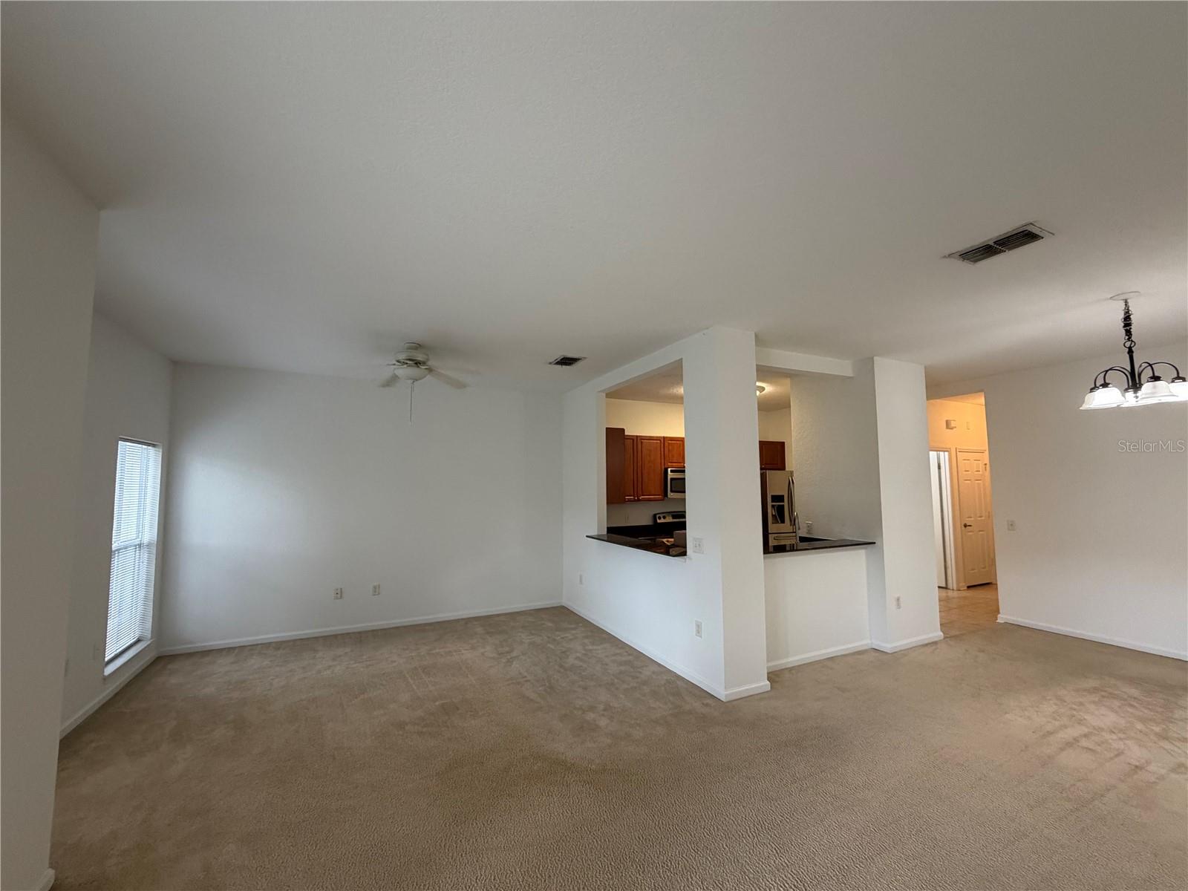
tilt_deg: +4.1
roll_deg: +0.4
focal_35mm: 14
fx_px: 480
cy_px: 446
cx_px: 594
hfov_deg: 102.1
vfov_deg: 85.7
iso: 250
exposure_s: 1/60
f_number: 2.2
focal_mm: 2.22
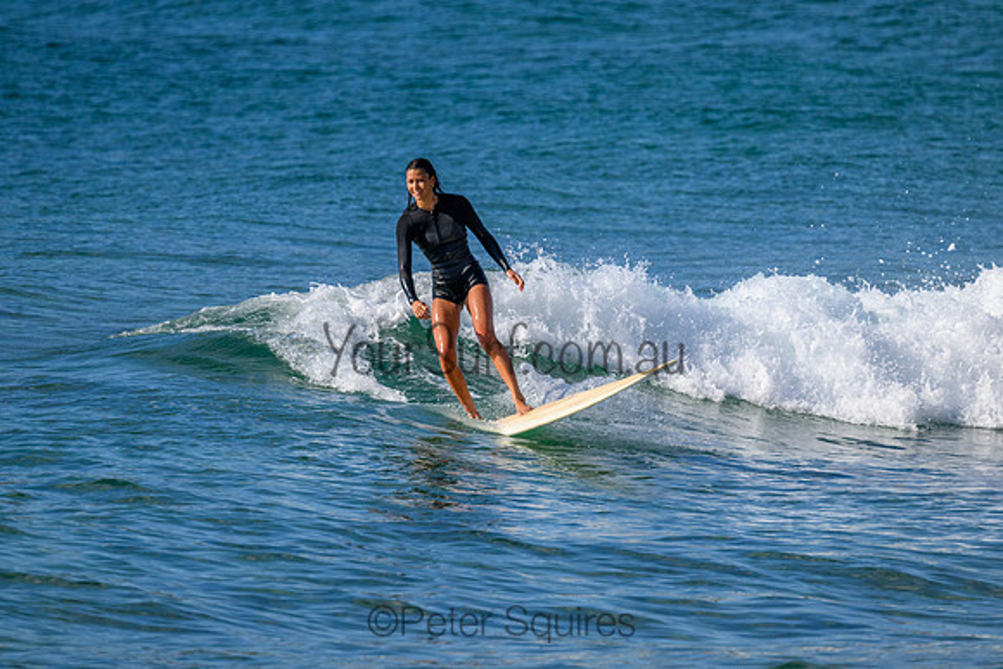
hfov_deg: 3.1
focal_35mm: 660
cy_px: 334
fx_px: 18392
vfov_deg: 2.1
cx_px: 502
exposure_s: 1/2000
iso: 1100
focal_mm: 660
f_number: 11
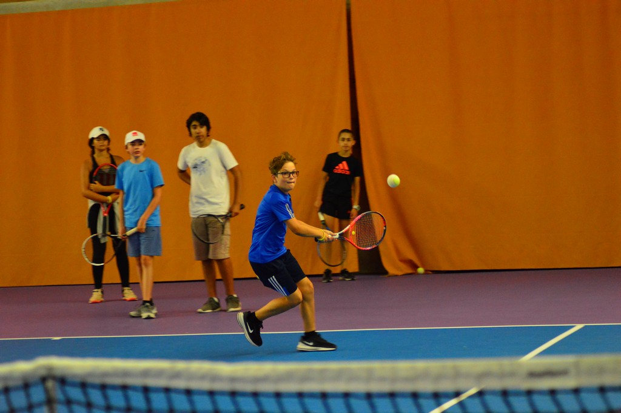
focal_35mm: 123
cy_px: 206
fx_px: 2120
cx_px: 310
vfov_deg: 11.1
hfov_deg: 16.7
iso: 3200
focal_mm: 82
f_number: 4
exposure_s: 1/320
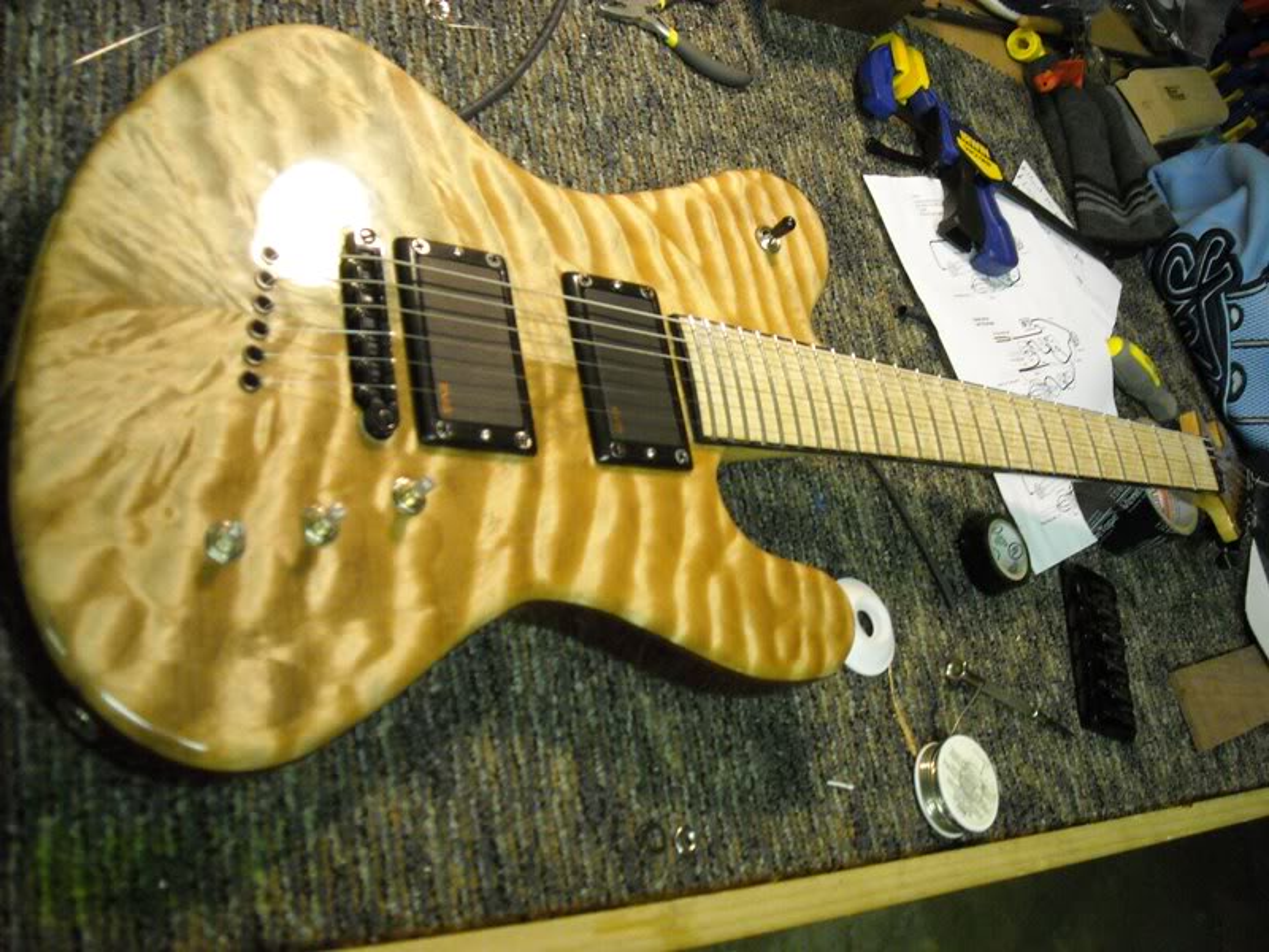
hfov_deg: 52.6
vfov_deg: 40.7
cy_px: 476
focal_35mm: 35
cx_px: 634
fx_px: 1283
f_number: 2.8
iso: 400
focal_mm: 5.7
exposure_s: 1/36
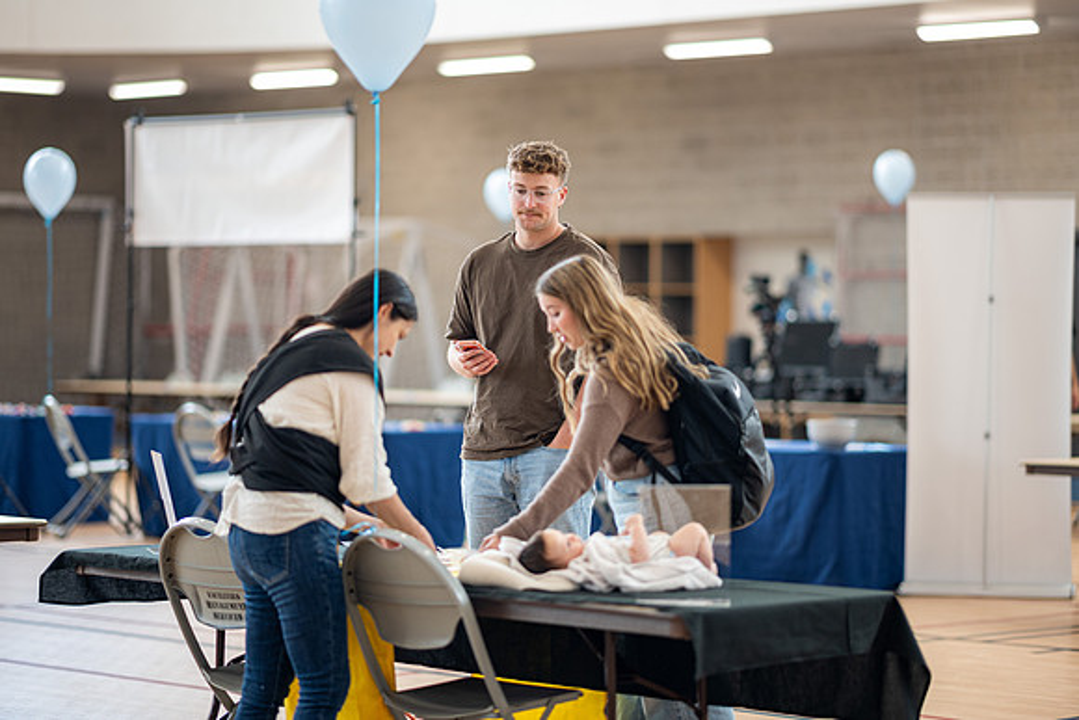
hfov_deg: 18.4
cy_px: 367
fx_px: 3331
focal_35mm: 111
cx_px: 540
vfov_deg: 12.3
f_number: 1.4
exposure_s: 1/160
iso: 200
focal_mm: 105
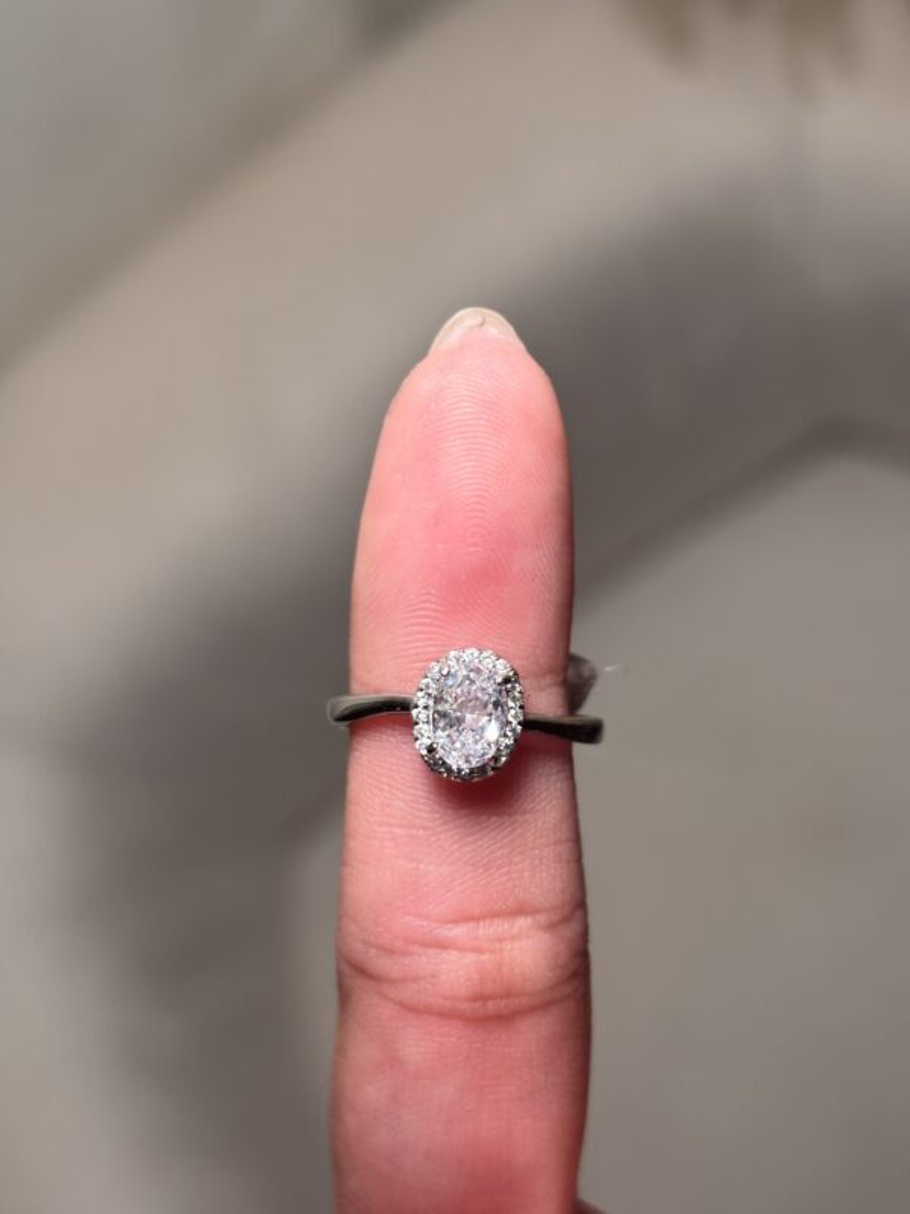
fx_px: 1823
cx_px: 455
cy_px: 607
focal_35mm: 52
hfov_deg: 28.0
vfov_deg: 36.8
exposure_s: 1/65
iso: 50
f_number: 1.6
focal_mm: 5.96
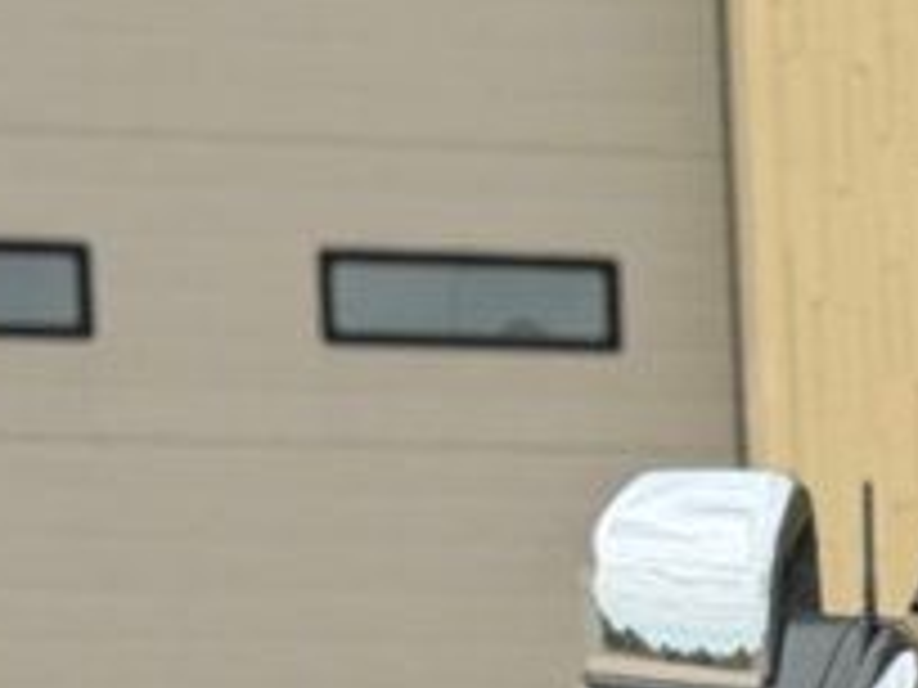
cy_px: 1488
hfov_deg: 7.7
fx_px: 6391
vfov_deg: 6.0
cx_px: 2169
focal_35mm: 241
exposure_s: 1/810
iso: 80
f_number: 1.78
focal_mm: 6.76
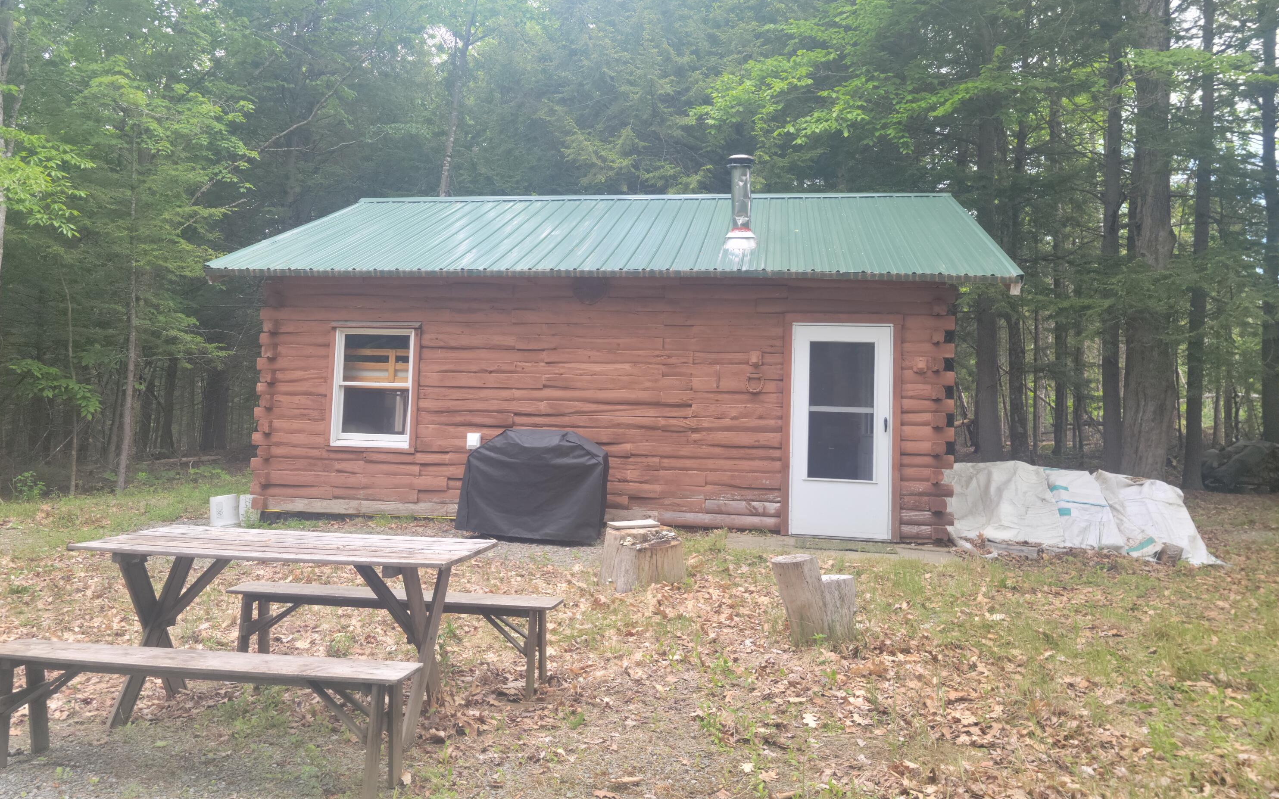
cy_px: 362
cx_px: 640
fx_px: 1046
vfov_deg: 41.8
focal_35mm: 30
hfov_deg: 62.9
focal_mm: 5.9
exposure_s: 1/120
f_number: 2
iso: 40
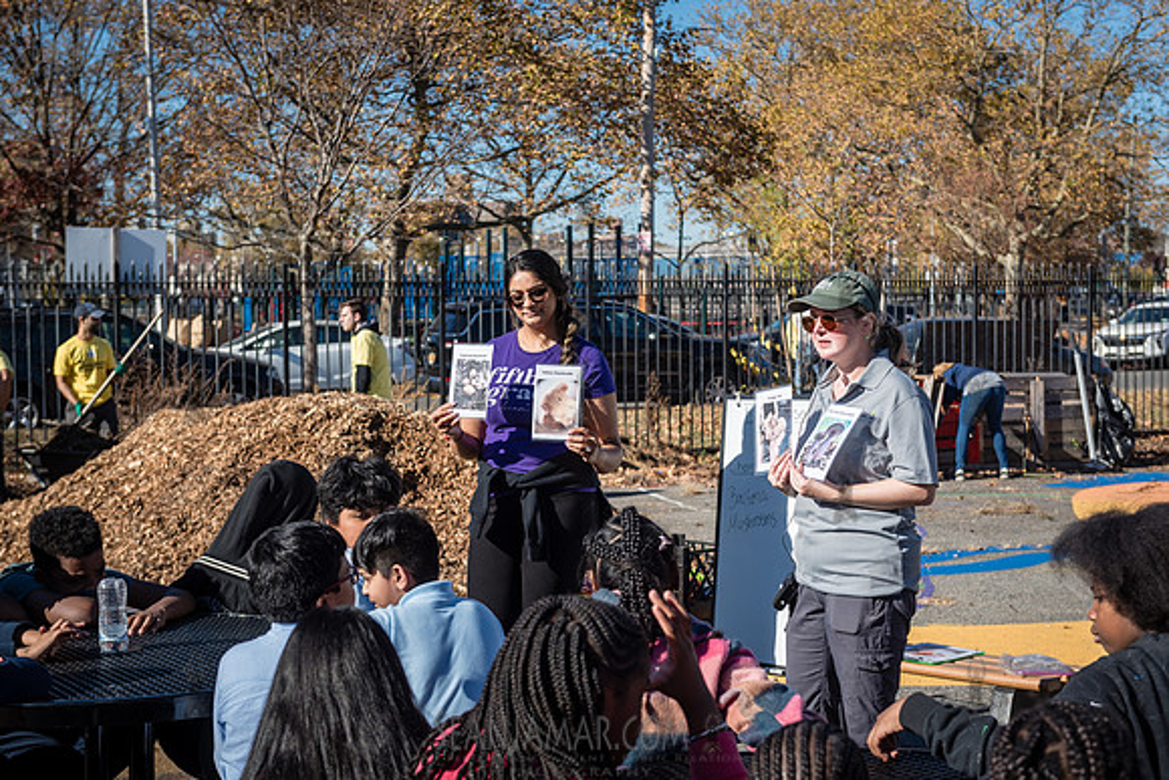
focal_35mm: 58
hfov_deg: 34.5
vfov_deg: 23.4
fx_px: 1884
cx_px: 584
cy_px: 390
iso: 100
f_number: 5
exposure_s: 1/500
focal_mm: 58
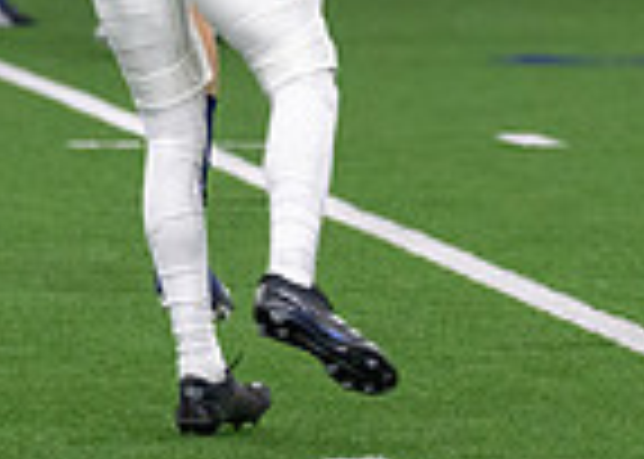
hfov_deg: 2.9
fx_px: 12651
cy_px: -360
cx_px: -149
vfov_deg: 2.1
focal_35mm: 692
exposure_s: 1/1000
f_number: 2.8
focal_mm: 127
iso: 2000
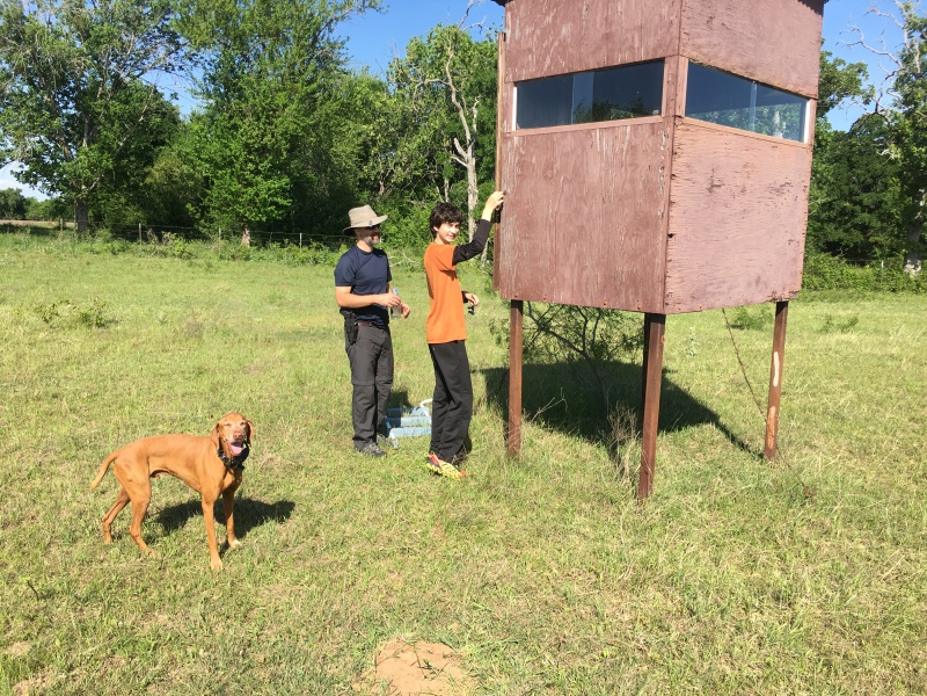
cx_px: 464
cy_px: 348
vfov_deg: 48.2
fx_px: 777
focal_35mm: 29
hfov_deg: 61.7
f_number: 2.2
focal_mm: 4.15
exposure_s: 1/950
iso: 25
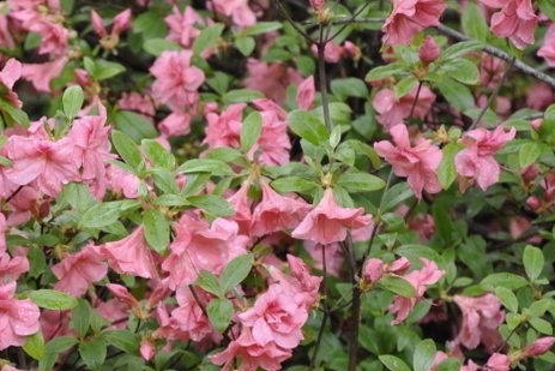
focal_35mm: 272
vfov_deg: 5.1
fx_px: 4192
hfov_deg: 7.6
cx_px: 113
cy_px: 262
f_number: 5.6
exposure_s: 1/60
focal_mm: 105
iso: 500
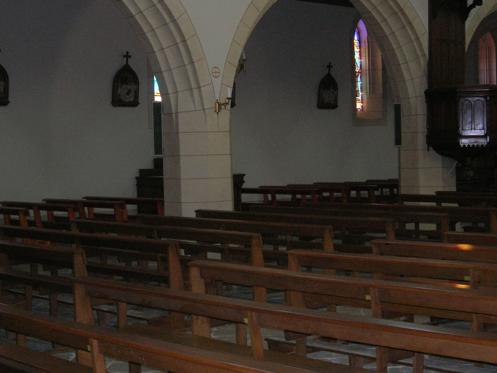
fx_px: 976
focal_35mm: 68
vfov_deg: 21.6
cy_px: 181
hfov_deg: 28.6
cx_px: 254
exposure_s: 1/60.1
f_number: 3.2
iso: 200
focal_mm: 10.6
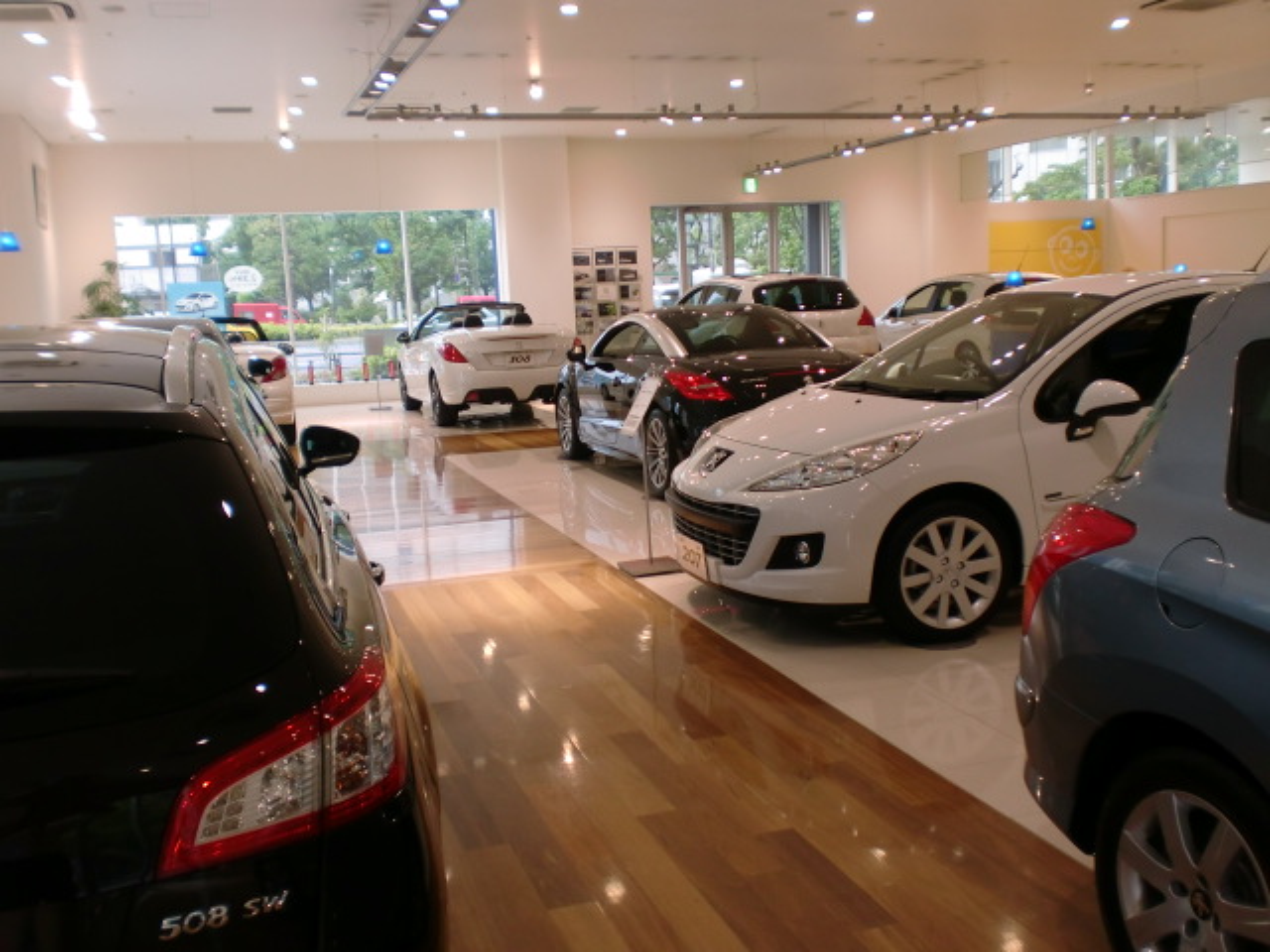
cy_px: 476
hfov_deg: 52.6
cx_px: 635
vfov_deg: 40.7
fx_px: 1284
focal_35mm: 35
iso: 125
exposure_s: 1/60
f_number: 3.1
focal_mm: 6.3
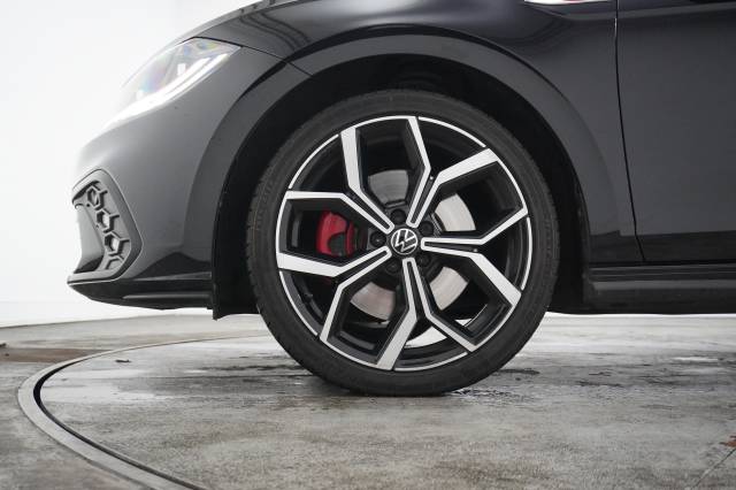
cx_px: 368
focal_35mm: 36
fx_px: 736
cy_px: 245
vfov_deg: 36.8
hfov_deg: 53.2
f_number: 4
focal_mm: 24
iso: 4000
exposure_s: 1/200
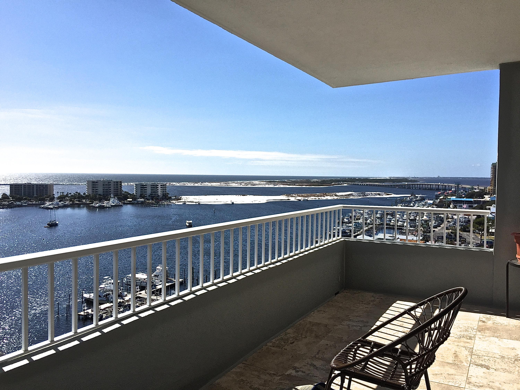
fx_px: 436
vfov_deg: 48.2
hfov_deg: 61.7
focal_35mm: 29
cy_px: 195
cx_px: 260
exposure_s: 1/3597
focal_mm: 4.15
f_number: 2.2
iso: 32
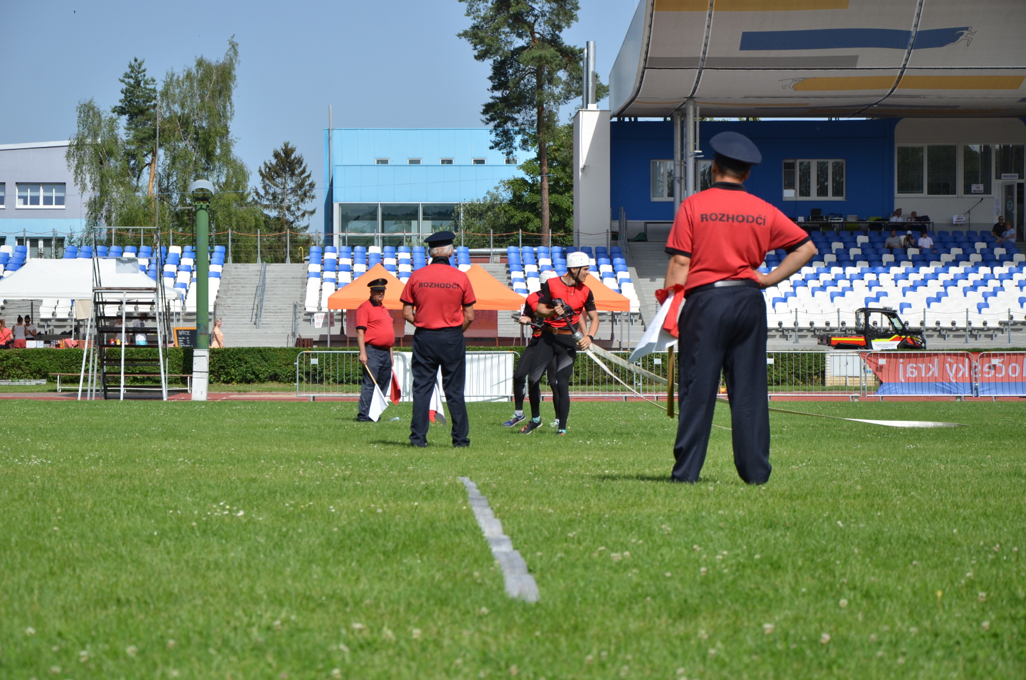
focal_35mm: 105
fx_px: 2987
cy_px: 340
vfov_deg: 13.0
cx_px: 513
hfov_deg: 19.5
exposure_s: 1/1000
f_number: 6.3
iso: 200
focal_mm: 70
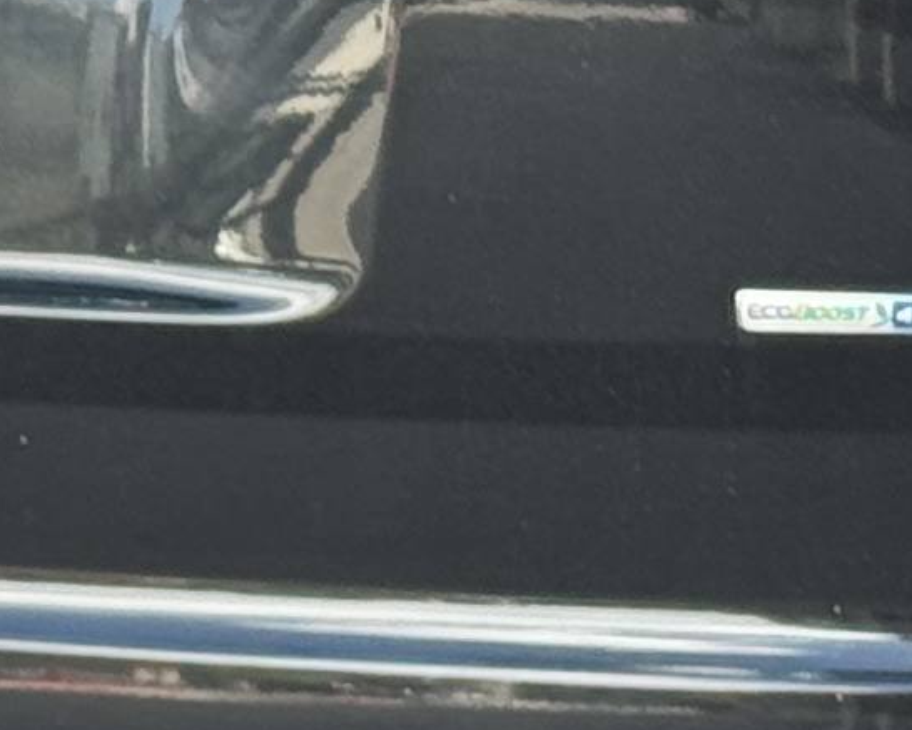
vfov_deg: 4.5
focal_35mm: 346
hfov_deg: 5.5
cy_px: 177
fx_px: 9341
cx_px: 1249
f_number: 1.78
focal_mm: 6.76
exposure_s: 1/272
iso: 64
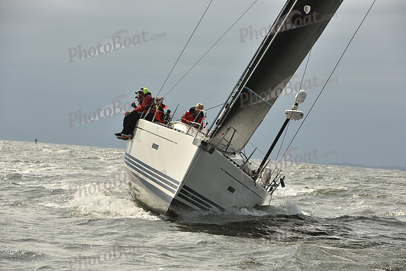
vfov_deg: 7.9
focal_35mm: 175
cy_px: 136
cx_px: 203
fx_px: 1974
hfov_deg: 11.7
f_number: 10
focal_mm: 175
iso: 320
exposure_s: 1/1600
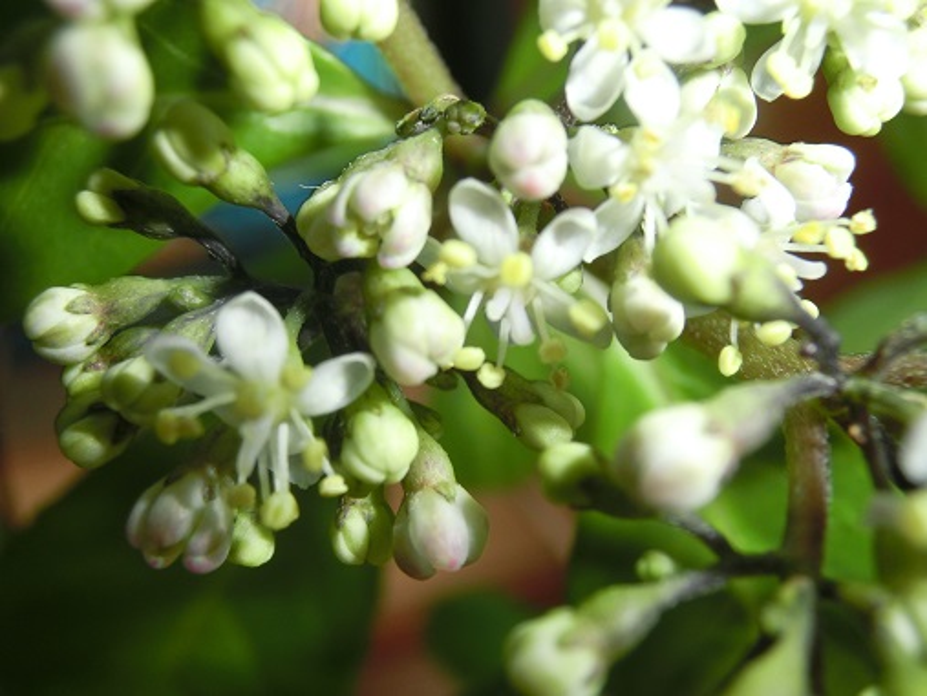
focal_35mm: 37
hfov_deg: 50.1
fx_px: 992
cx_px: 464
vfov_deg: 38.7
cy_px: 348
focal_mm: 6.5
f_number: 4.1
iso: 160
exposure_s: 1/60
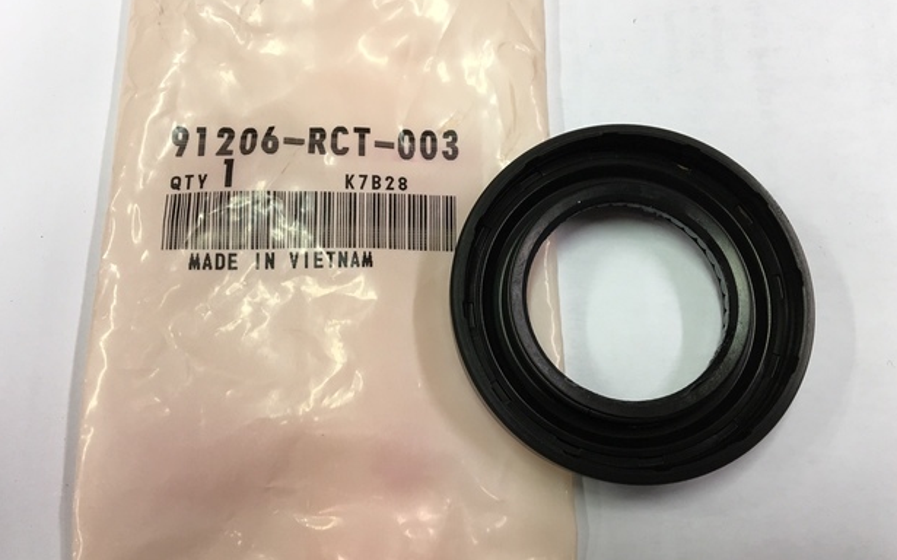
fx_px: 782
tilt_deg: -73.9
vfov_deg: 39.4
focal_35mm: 32
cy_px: 273
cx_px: 464
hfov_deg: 59.7
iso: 100
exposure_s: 1/30
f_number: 2.2
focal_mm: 4.15
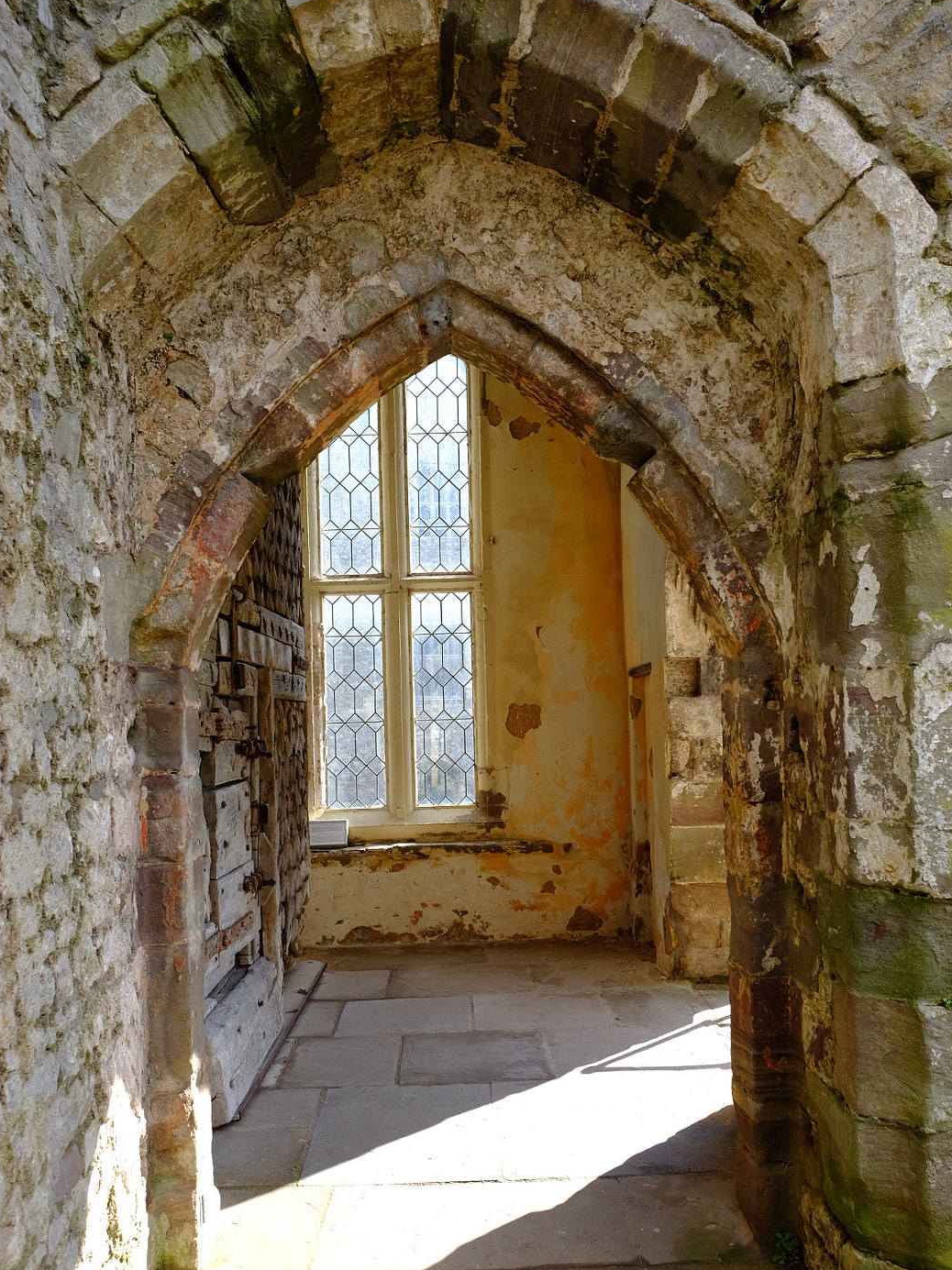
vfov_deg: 59.8
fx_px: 1101
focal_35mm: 30
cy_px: 706
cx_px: 472
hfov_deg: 46.8
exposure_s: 1/125
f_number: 5
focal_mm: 18
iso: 200
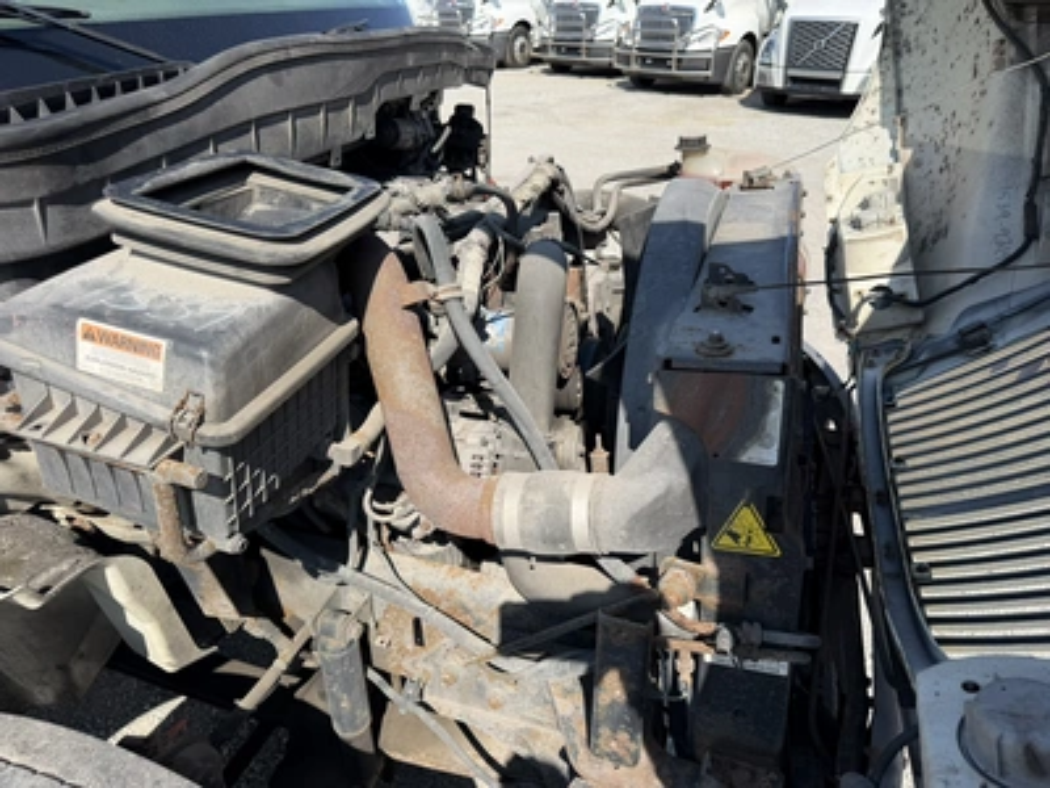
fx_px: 728
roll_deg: -3.1
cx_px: 525
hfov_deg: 71.6
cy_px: 394
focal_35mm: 24
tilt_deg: -30.3
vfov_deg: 56.8
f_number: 1.78
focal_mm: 6.76
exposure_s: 1/3279
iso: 80
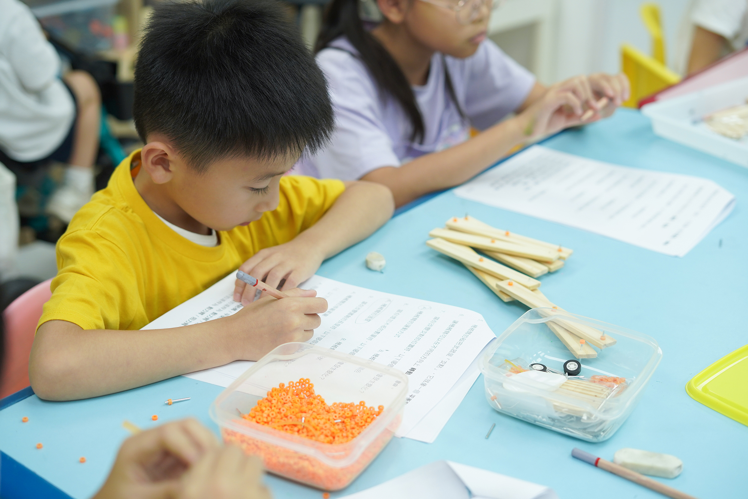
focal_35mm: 50
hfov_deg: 39.6
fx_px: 1039
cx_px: 374
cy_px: 250
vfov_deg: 27.0
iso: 800
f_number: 2.8
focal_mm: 50
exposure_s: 1/640
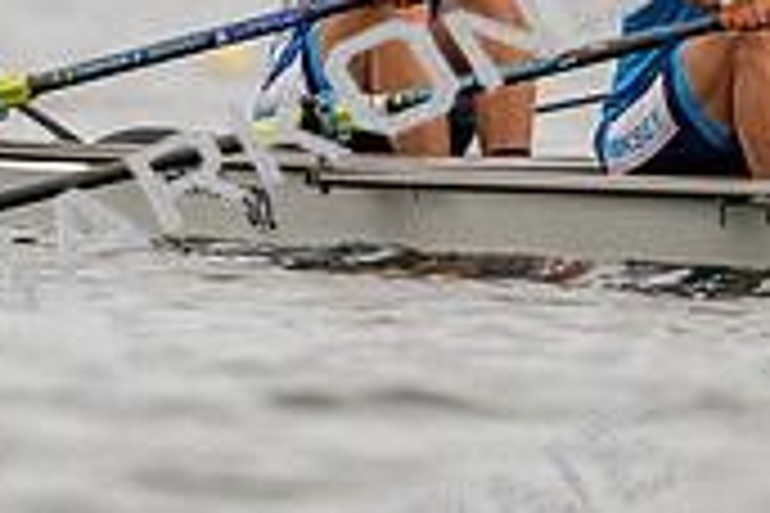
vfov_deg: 0.7
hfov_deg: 1.0
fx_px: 43587
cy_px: -88
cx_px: 518
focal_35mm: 2038
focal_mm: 600
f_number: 4
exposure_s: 1/2000
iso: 320
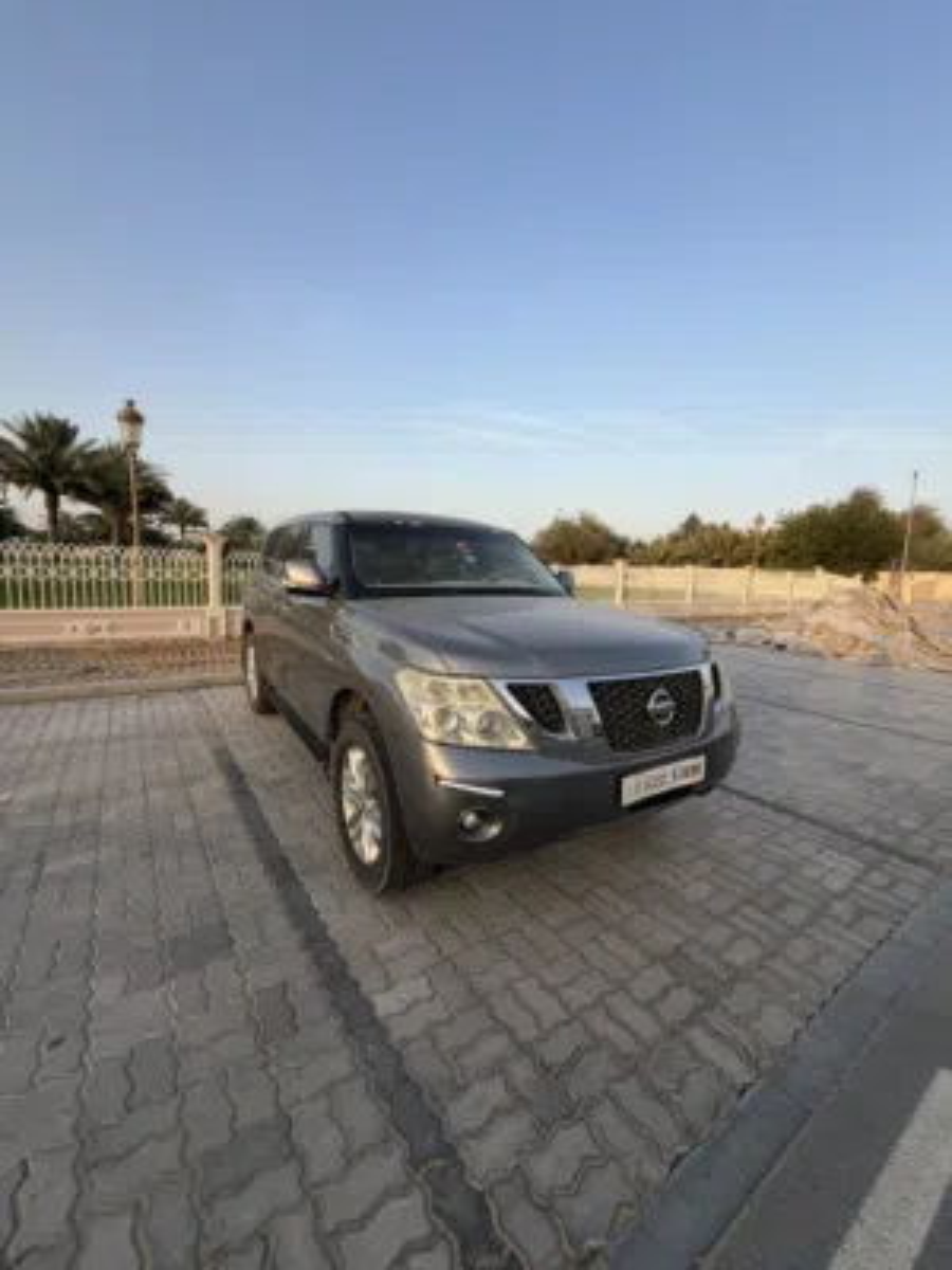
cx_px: 476
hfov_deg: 85.7
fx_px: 513
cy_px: 635
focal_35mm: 14
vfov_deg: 102.1
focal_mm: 2.22
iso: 50
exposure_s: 1/502
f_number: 2.2
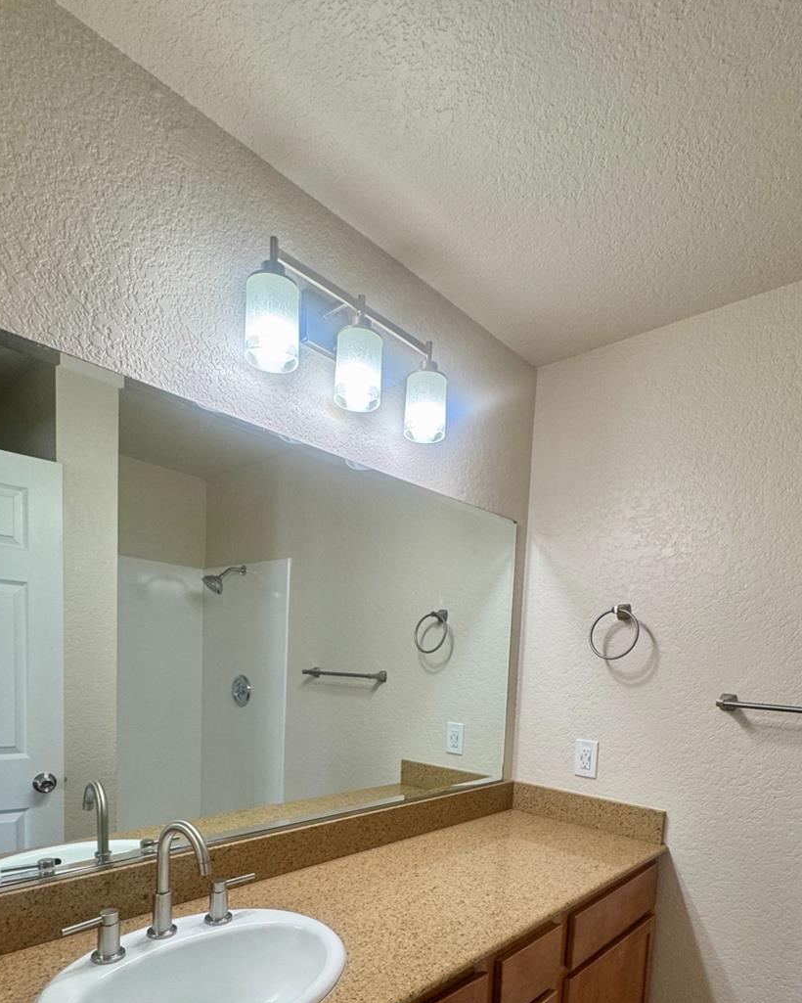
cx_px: 413
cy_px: 713
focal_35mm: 20
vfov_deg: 76.2
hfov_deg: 68.1
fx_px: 593
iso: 100
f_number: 2.2
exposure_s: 1/120
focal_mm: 2.22
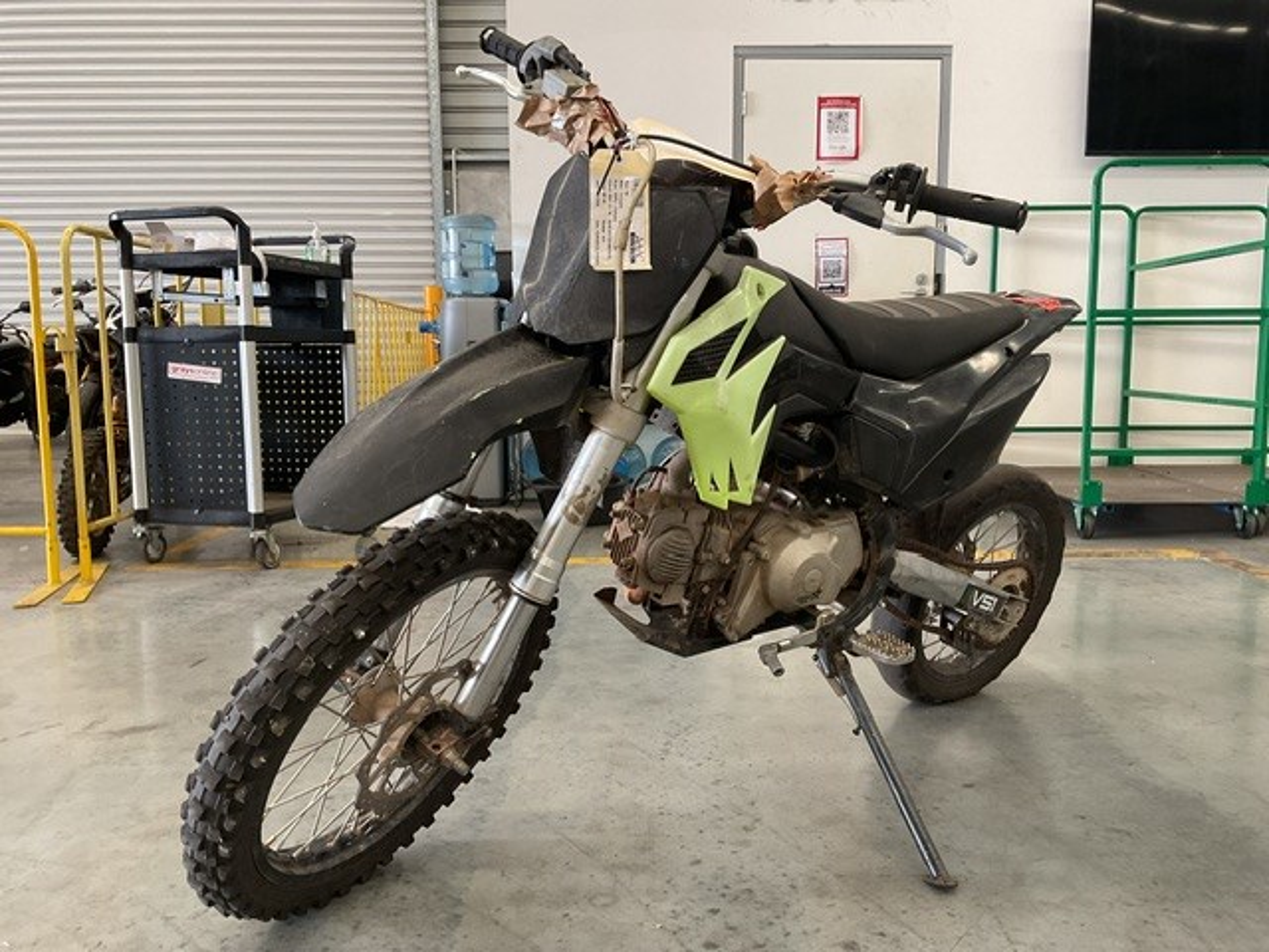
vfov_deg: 48.2
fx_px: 1063
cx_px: 634
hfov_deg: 61.7
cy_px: 476
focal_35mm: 29
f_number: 1.8
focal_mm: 3
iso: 80
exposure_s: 1/50
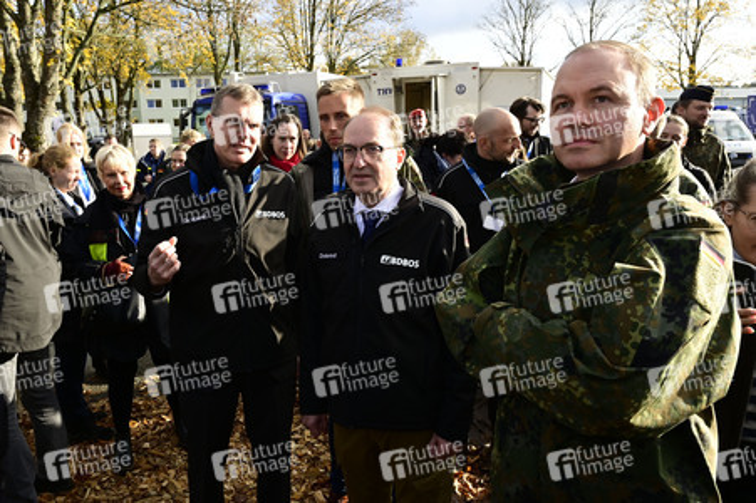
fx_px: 504
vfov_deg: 53.1
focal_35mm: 24
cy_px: 252
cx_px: 378
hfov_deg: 73.8
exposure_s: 1/200
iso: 320
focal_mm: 24
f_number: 8
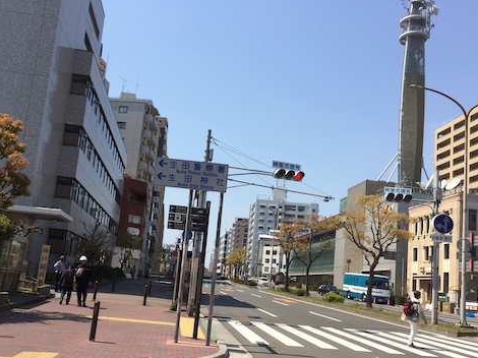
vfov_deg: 40.6
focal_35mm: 35
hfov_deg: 52.6
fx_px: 483
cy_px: 207
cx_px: 236
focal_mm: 4.15
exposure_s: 1/2160
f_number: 2.2
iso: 32
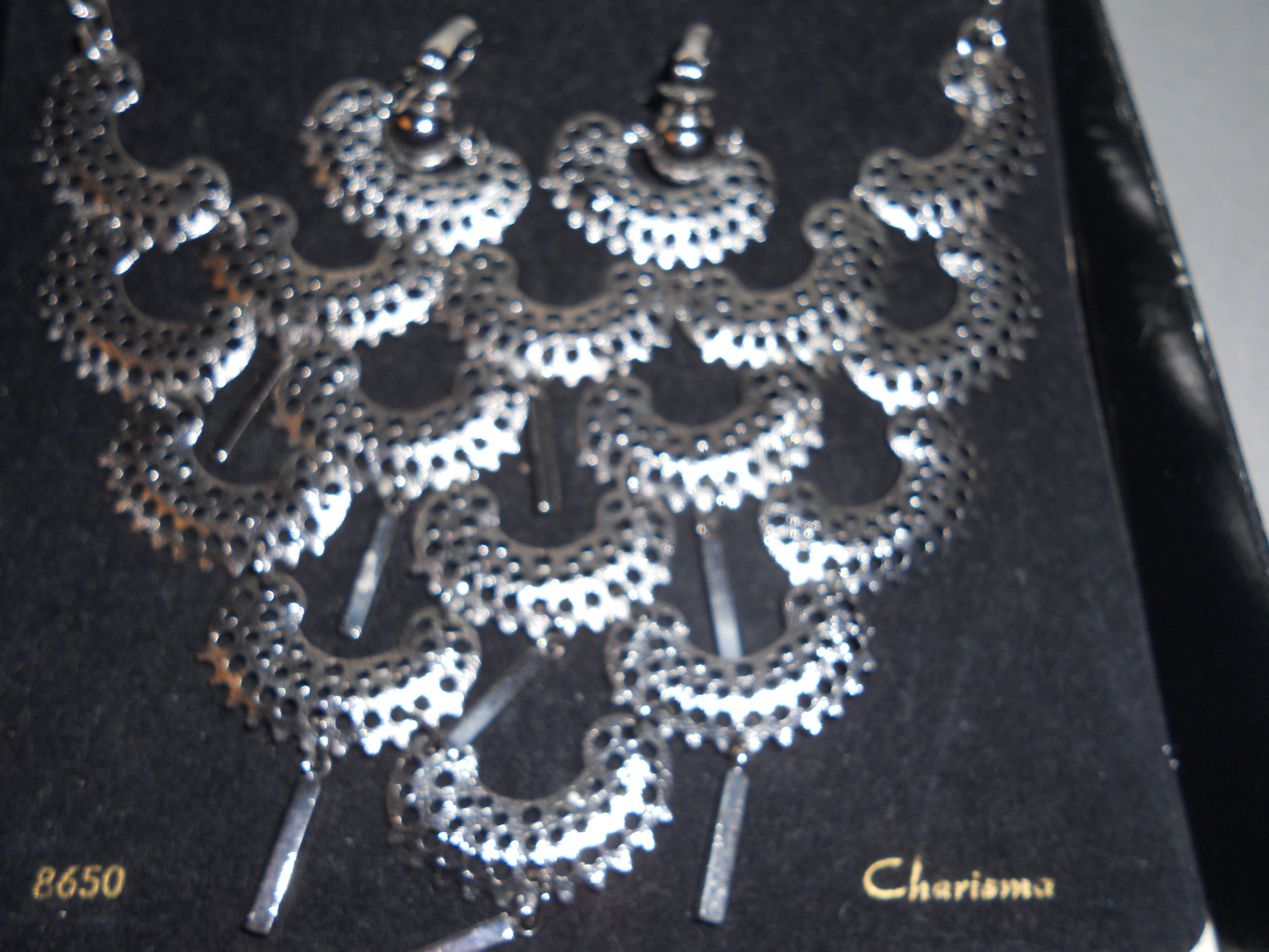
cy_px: 476
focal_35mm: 32
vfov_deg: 44.2
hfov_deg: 56.8
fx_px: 1173
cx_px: 634
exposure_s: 1/25
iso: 80
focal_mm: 5.8
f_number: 8.8
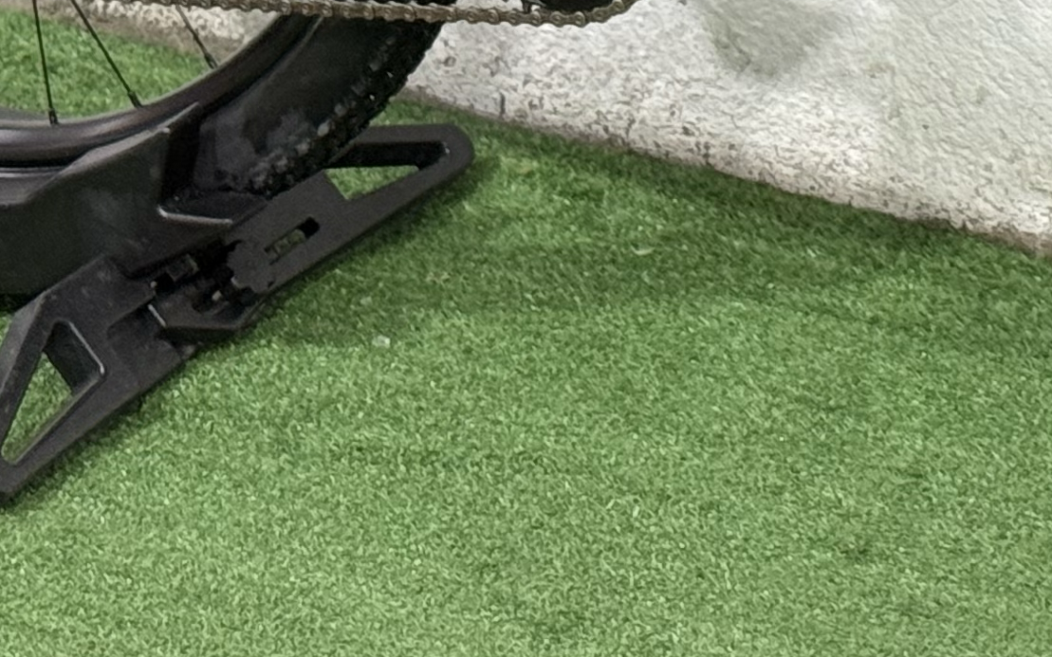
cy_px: -552
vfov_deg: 6.9
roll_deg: -2.2
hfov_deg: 11.2
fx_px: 5304
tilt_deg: -18.3
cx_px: 1170
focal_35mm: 185
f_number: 1.78
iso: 160
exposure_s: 1/60
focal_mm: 6.76
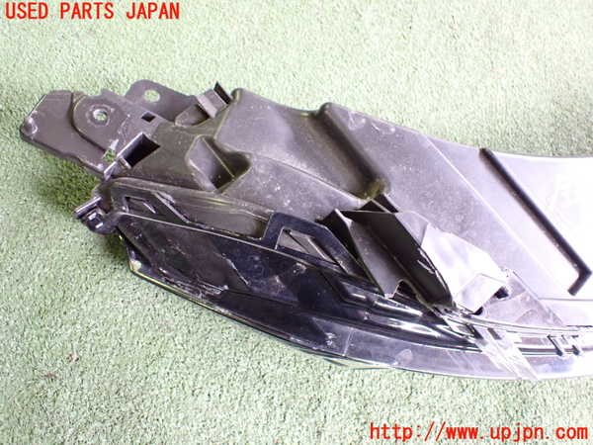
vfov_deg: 46.8
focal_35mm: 30
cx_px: 296
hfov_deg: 60.0
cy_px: 222
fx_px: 514
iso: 800
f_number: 2.3
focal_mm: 5.4
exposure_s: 1/50
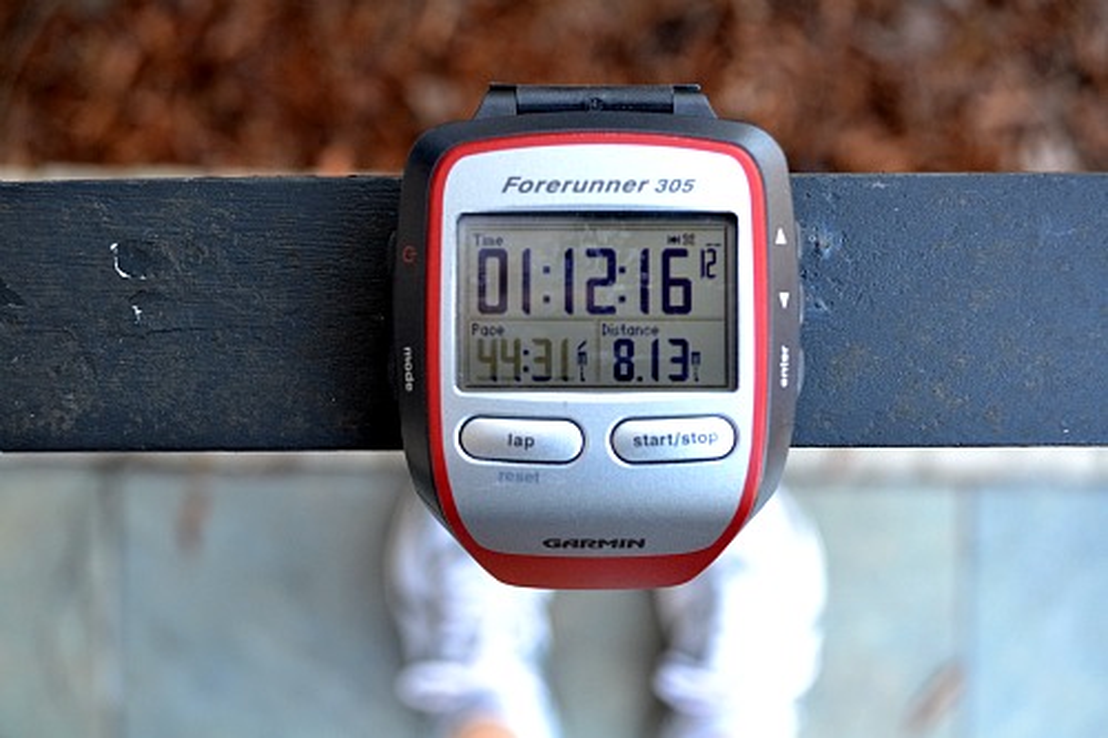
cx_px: 554
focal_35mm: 48
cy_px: 369
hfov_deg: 41.1
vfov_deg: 28.1
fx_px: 1477
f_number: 4.8
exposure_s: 1/60
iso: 1000
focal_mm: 32
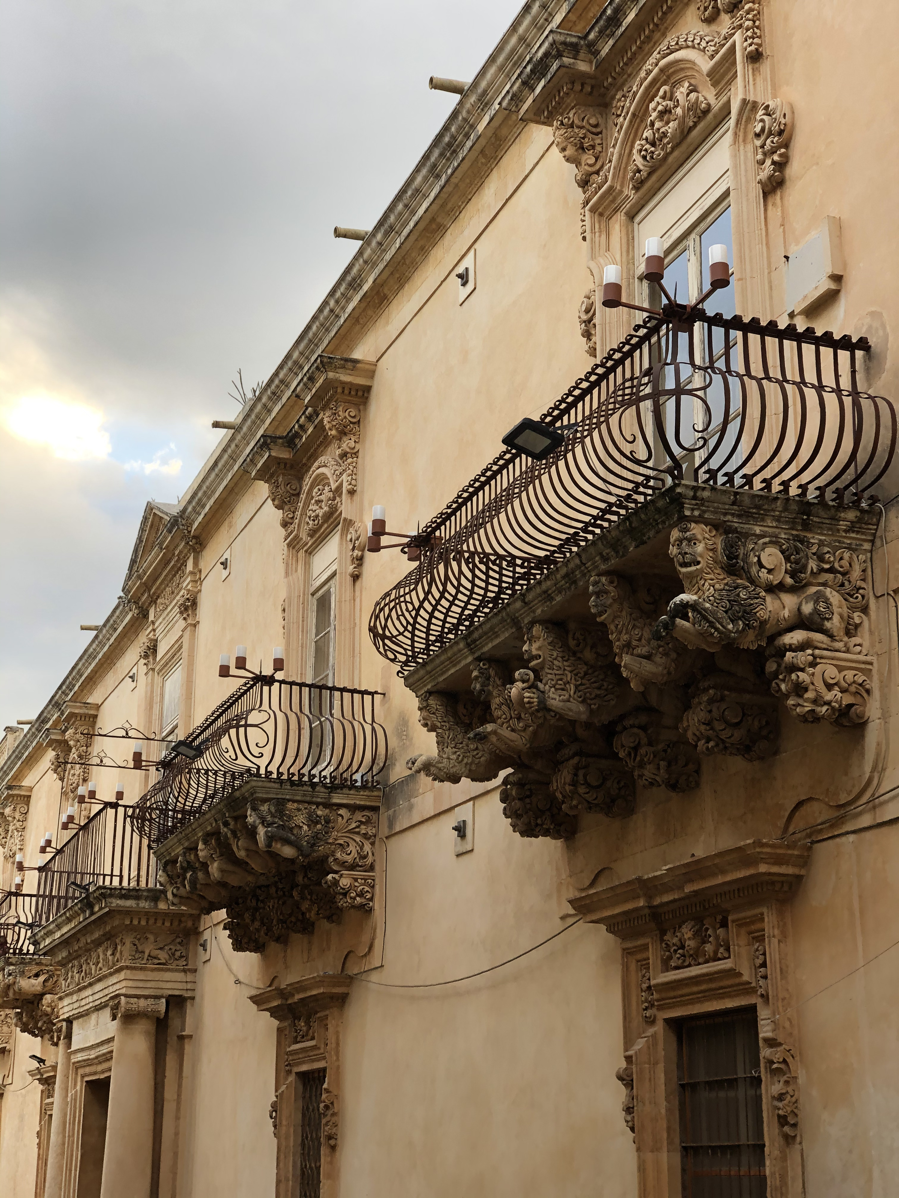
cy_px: 599
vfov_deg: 36.8
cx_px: 450
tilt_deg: +15.4
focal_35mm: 52
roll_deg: -0.3
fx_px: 1801
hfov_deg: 28.0
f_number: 2.4
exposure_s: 1/120
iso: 25
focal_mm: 6
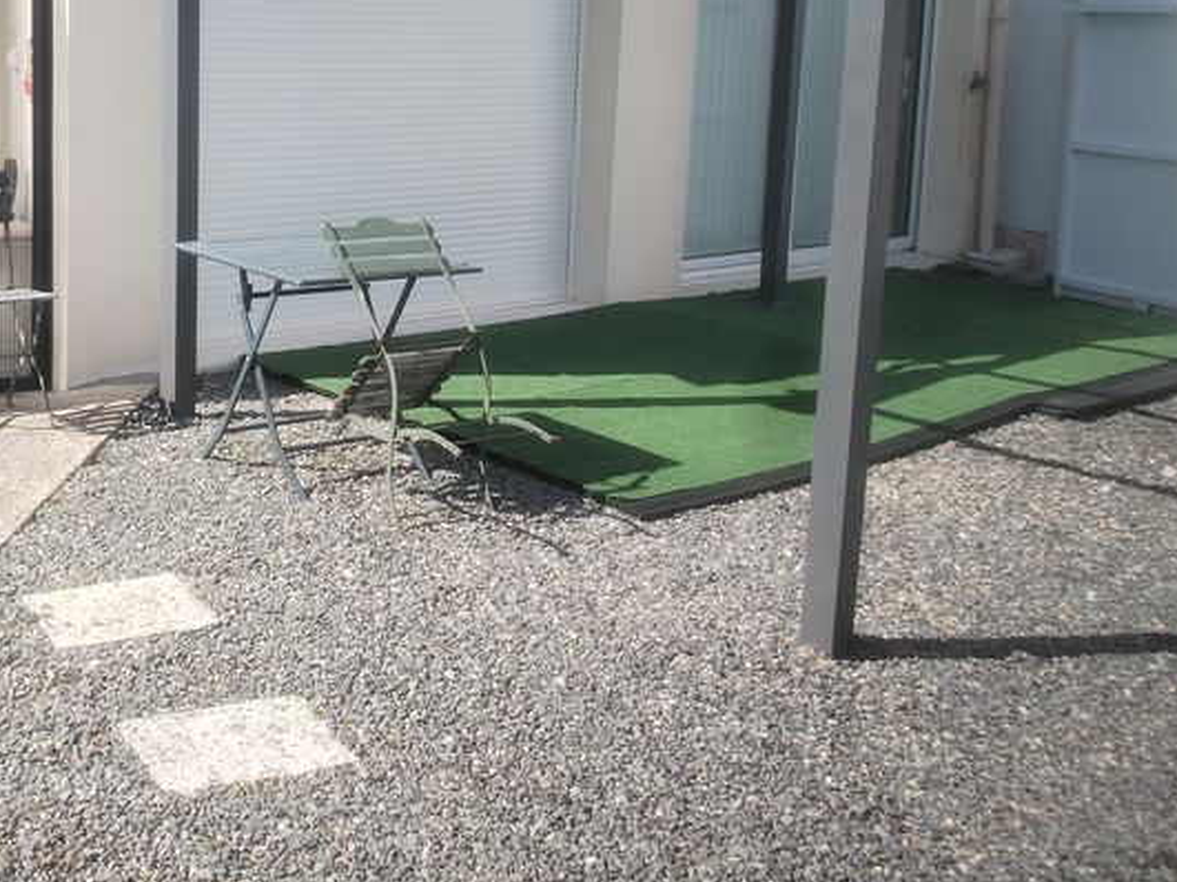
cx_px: 326
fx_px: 1666
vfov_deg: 29.3
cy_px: 246
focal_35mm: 49
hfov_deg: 38.1
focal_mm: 4.75
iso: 100
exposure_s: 1/586
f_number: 1.8
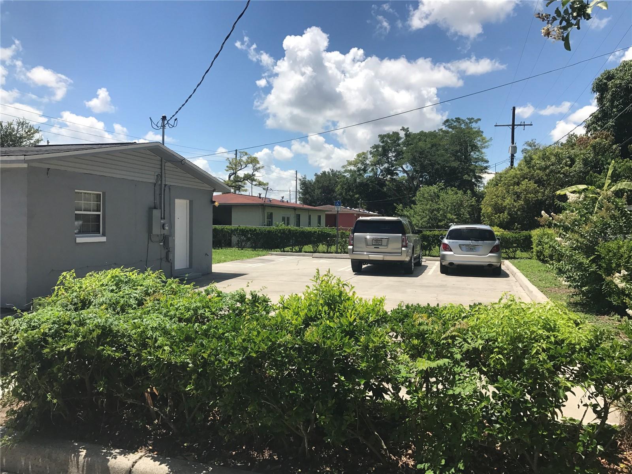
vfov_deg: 49.7
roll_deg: -0.5
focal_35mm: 28
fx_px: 511
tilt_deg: -2.4
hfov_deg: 63.4
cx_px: 316
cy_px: 237
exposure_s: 1/2907
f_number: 1.8
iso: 20
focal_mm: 3.99
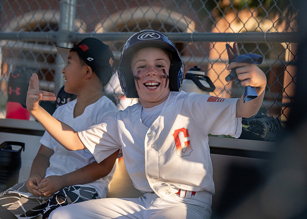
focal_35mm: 100
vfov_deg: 14.3
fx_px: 874
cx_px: 157
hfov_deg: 19.9
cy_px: 100
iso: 400
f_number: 2.8
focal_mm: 82
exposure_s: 1/3200
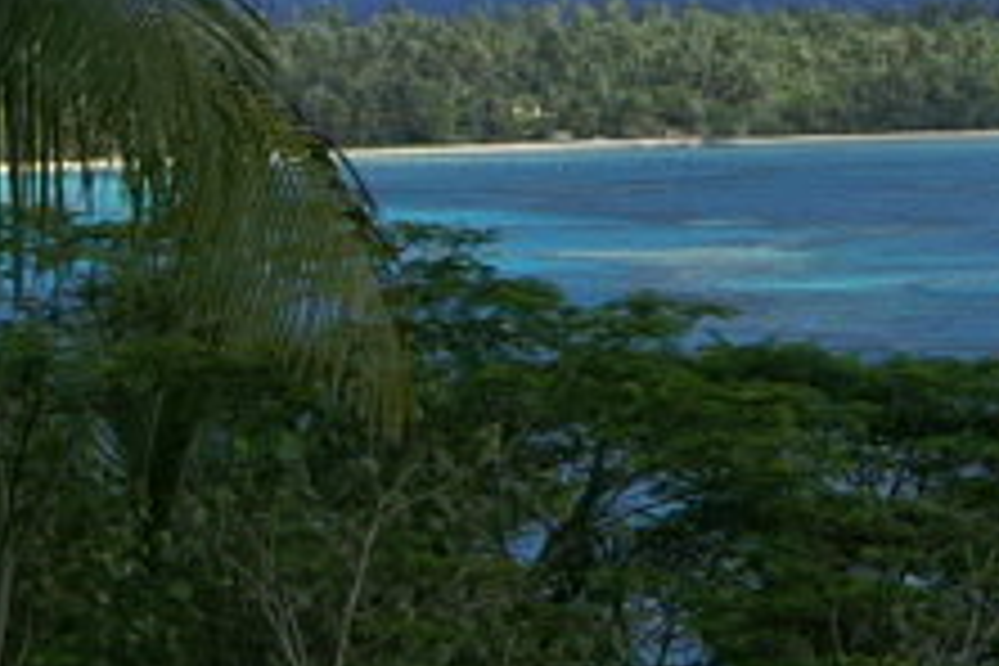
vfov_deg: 3.8
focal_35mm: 355
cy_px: -423
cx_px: 1422
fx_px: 9861
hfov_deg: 5.7
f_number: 11
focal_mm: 35
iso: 100
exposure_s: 1/300
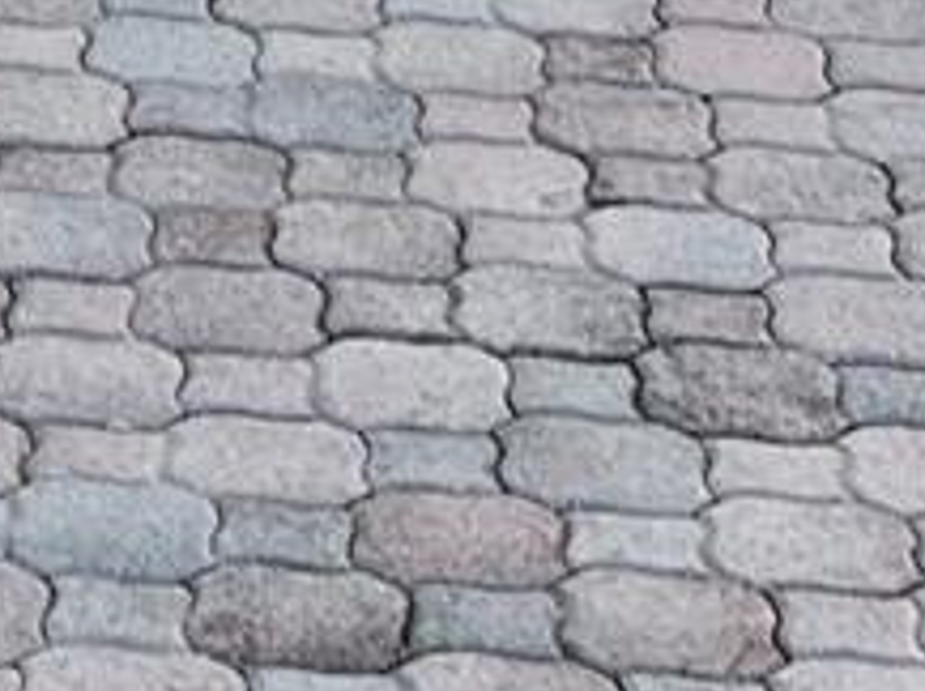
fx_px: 5122
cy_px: -1482
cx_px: -337
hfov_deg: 10.1
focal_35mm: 192
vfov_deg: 6.8
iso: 50
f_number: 1.5
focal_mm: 5.7
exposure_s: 1/458
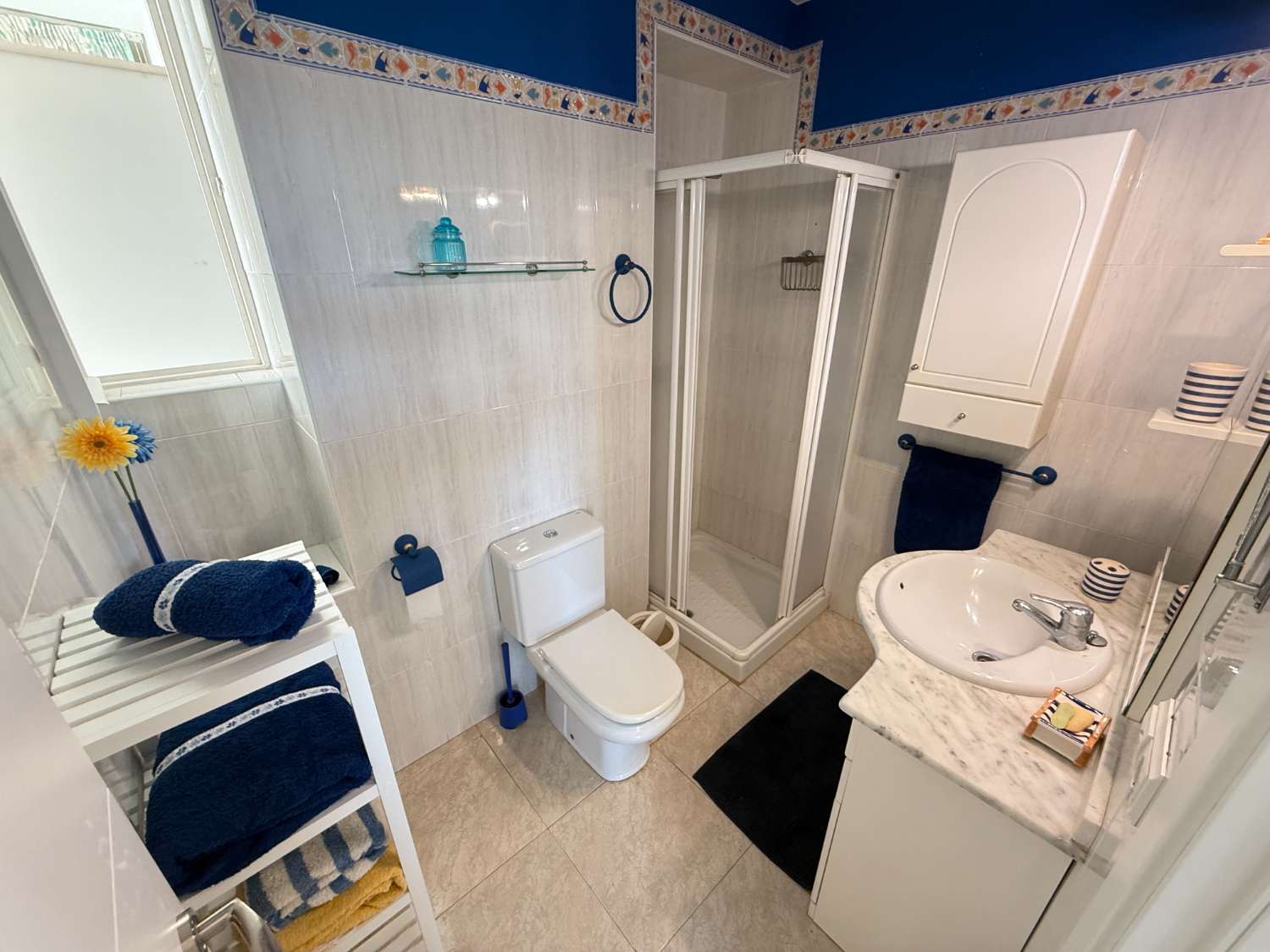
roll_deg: +0.5
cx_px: 635
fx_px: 514
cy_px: 476
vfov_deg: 85.7
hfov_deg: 102.1
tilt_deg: -23.6
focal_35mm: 14
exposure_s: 1/50
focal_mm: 2.22
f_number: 2.2
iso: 250
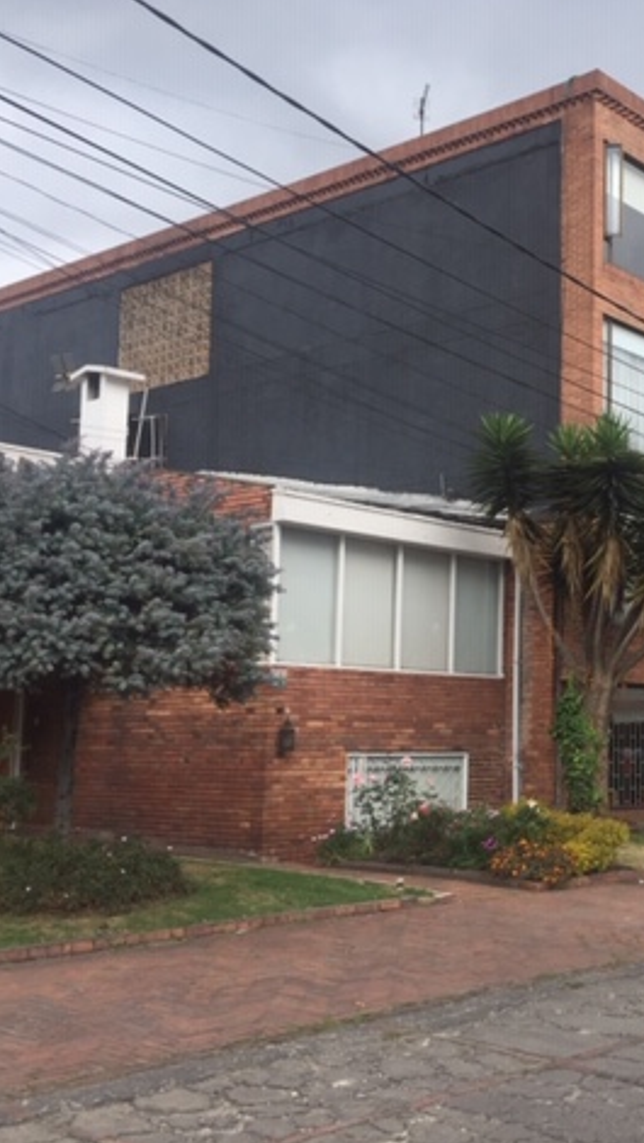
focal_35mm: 43
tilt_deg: +7.4
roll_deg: -1.5
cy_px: 574
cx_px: 598
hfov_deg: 26.7
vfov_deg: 47.3
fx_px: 1303
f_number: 2.2
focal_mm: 4.15
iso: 32
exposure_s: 1/1014
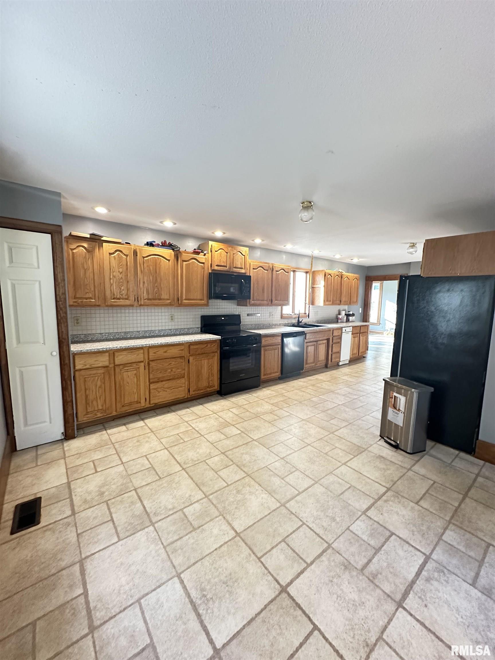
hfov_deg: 85.7
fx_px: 267
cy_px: 330
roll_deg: -1.4
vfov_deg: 102.1
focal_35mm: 14
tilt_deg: -4.5
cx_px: 248
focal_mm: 2.22
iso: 640
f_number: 2.2
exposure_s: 1/60
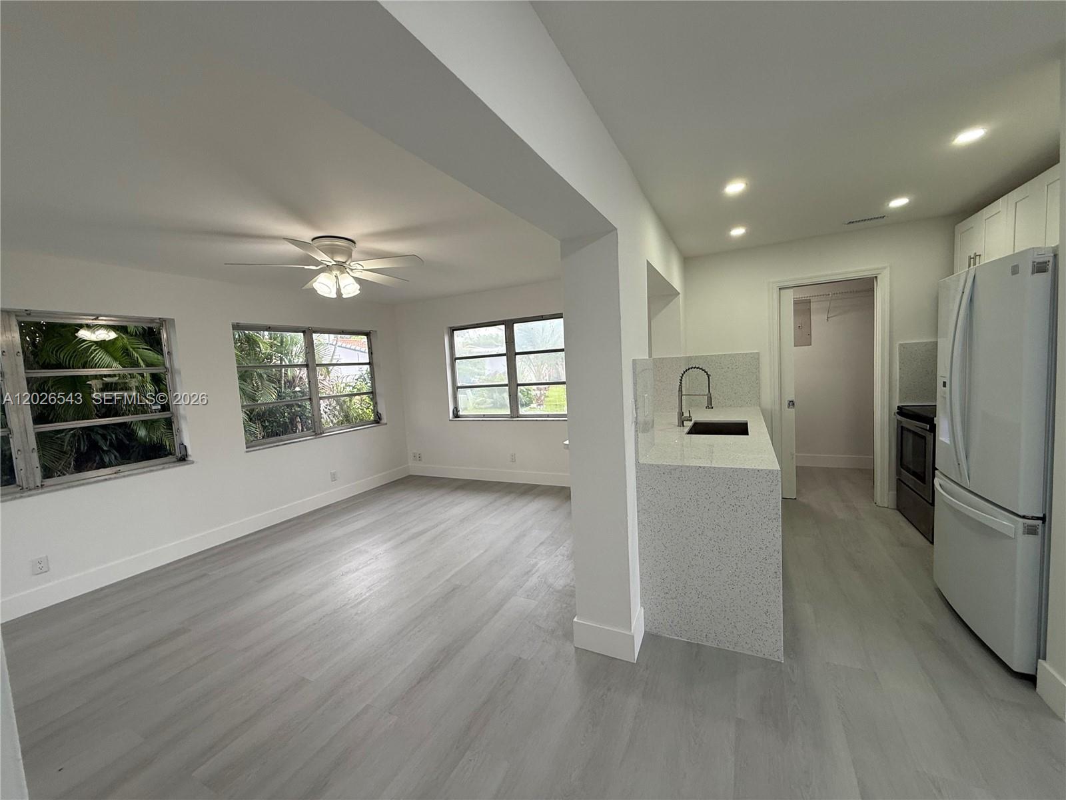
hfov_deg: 102.1
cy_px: 400
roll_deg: +3.5
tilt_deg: -3.6
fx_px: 431
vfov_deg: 85.7
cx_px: 533
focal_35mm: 14
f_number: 2.2
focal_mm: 2.22
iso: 80
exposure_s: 1/120
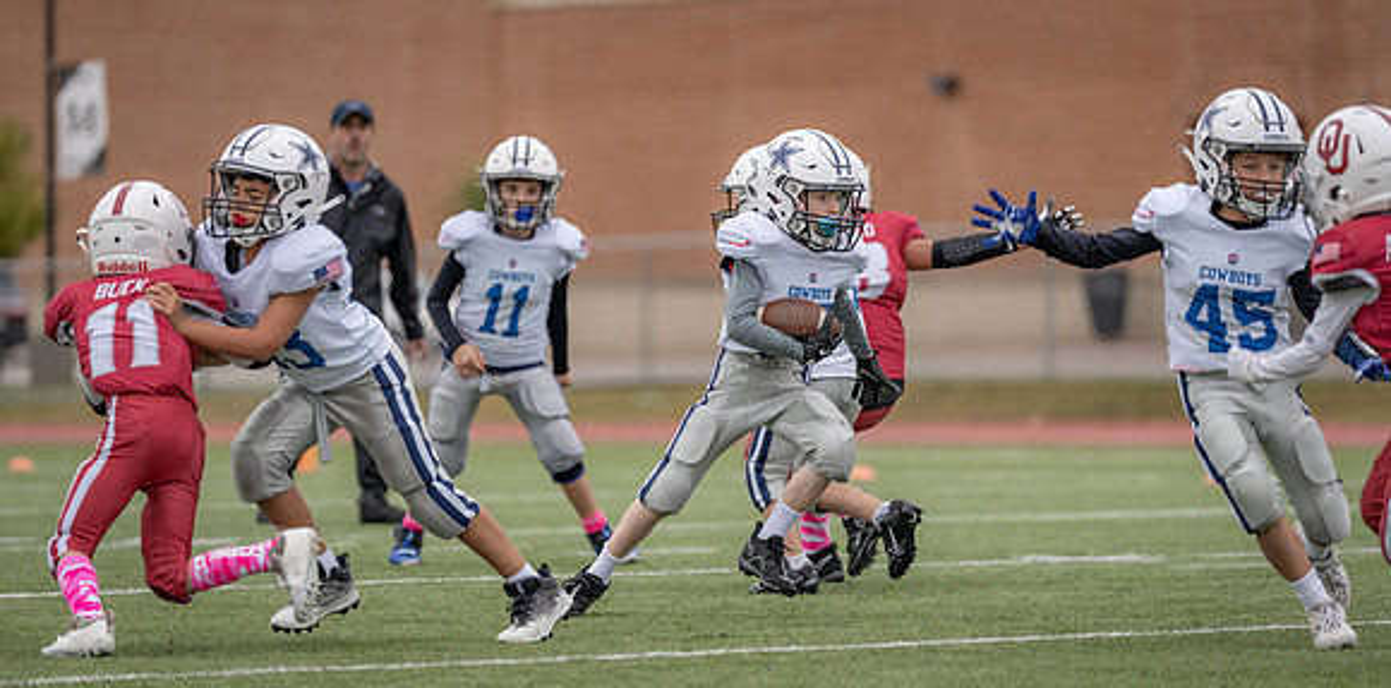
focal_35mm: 224
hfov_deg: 9.9
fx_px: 8019
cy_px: 334
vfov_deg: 4.9
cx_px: 696
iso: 200
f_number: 2.8
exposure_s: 1/1250
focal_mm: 200
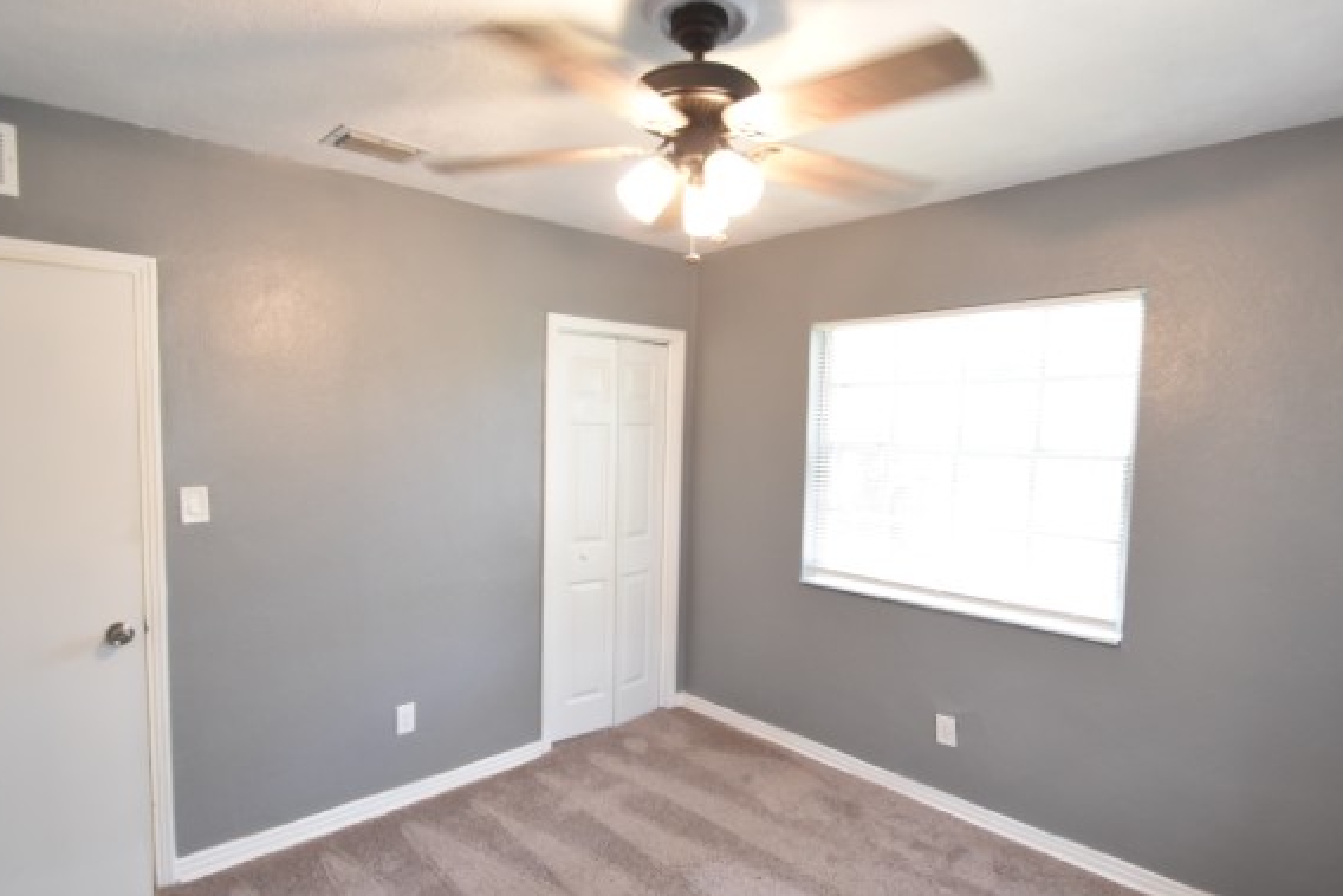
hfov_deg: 86.9
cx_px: 667
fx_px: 709
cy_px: 482
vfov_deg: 64.5
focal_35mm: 19
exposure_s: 1/60
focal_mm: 10
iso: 1400
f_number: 3.5
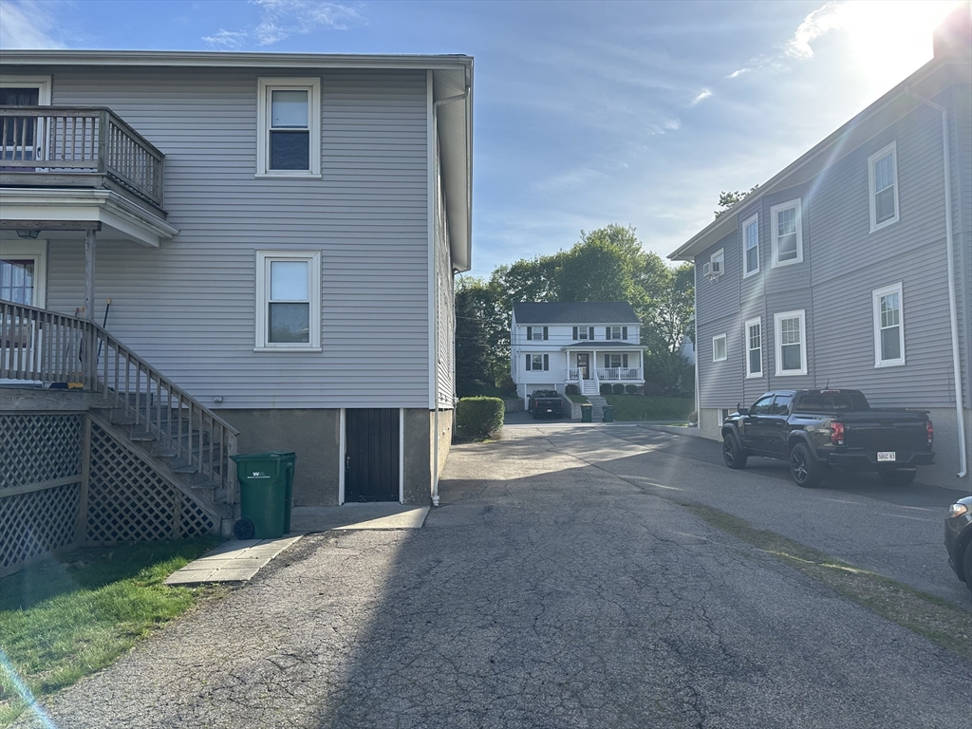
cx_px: 486
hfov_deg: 71.6
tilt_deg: +3.3
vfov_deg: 56.8
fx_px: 674
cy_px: 364
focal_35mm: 24
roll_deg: -0.4
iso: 80
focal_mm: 6.86
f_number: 1.78
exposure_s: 1/4016
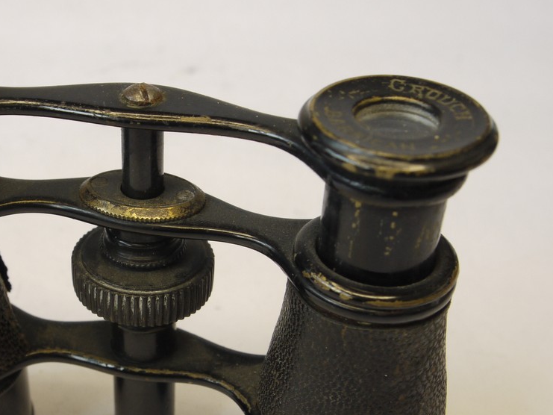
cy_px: 299
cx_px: 128
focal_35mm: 68
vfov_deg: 21.5
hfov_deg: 28.1
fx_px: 1086
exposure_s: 1/13
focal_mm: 21
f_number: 9
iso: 400
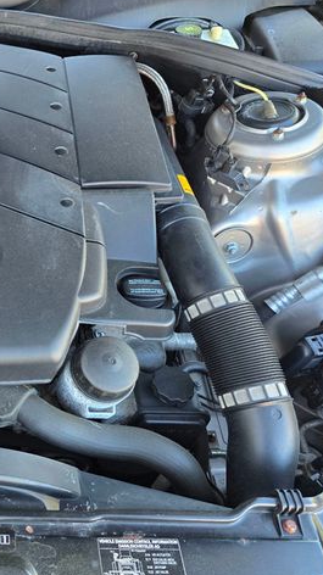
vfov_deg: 58.0
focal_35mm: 34
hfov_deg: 30.6
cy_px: 289
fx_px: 518
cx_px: -39
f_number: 1.7
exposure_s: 1/180
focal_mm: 6.3
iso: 160
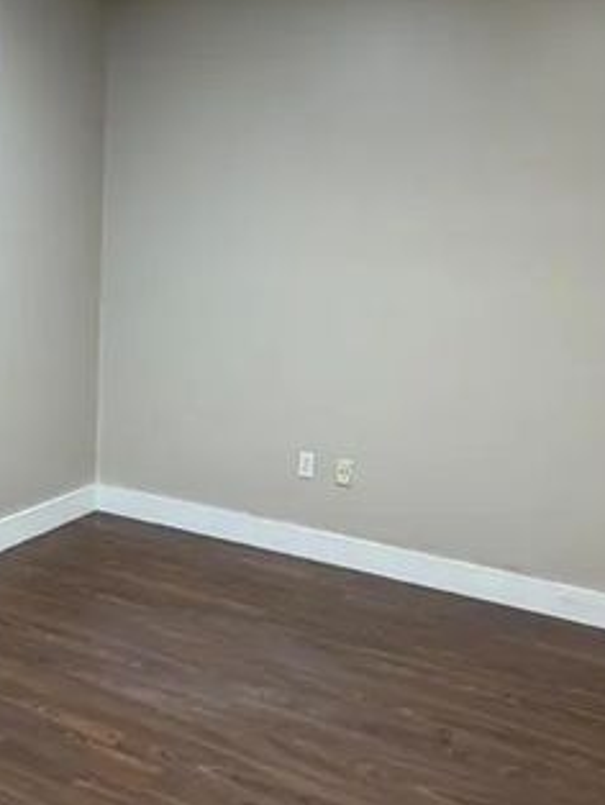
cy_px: 509
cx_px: 141
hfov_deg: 36.7
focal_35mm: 38
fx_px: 884
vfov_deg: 48.4
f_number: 2.2
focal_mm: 2.22
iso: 160
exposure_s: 1/120
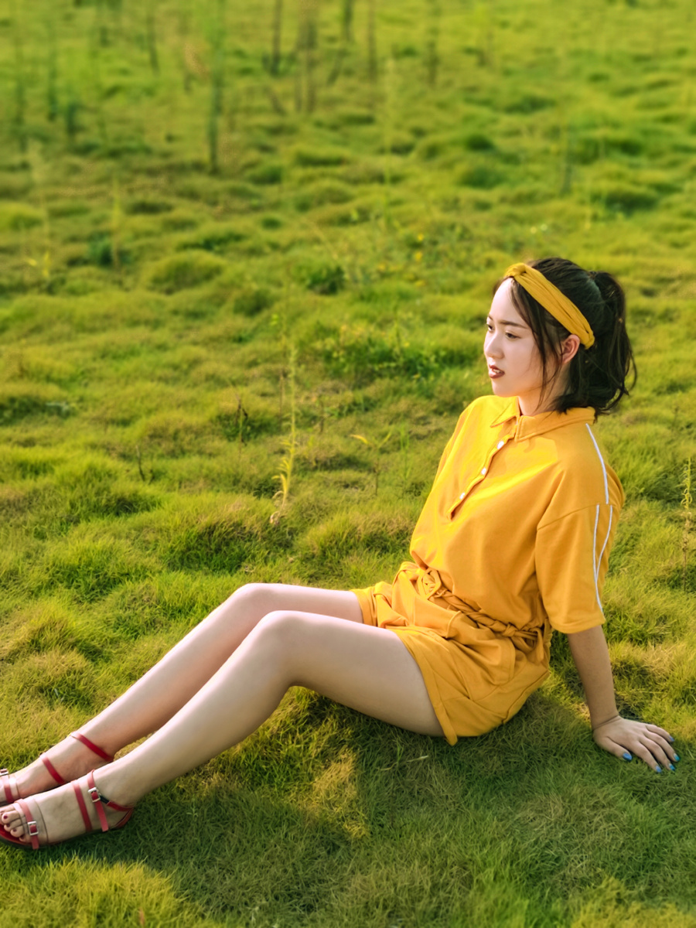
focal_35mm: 54
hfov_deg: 27.0
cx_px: 348
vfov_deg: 35.5
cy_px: 464
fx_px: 1448
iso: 50
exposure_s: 1/959
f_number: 4
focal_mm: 3.95
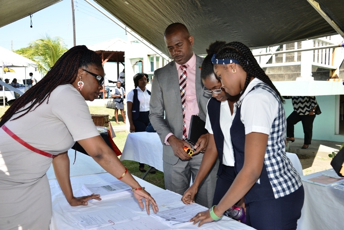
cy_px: 115
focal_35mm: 35
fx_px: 334
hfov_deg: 54.4
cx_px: 172
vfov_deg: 37.9
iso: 200
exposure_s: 1/160
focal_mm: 35
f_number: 6.3
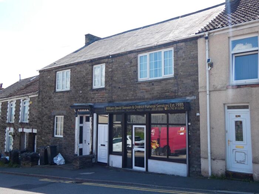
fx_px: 262
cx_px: 130
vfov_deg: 40.7
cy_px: 97
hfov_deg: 52.6
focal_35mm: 35
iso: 80
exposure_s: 1/400
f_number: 3.4
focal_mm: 6.2
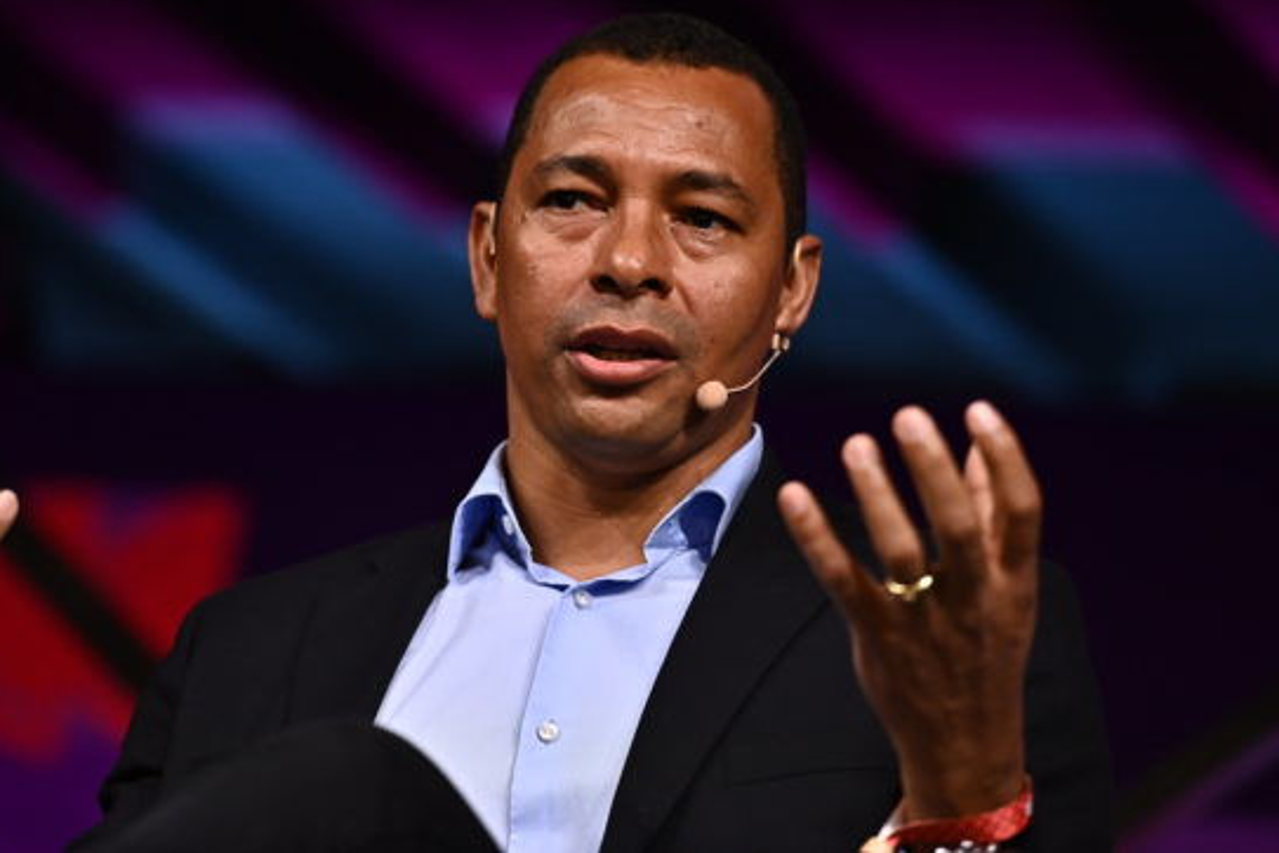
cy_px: 266
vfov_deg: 5.0
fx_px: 9805
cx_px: 485
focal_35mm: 276
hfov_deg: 7.5
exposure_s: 1/320
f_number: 2.8
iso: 1000
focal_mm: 200
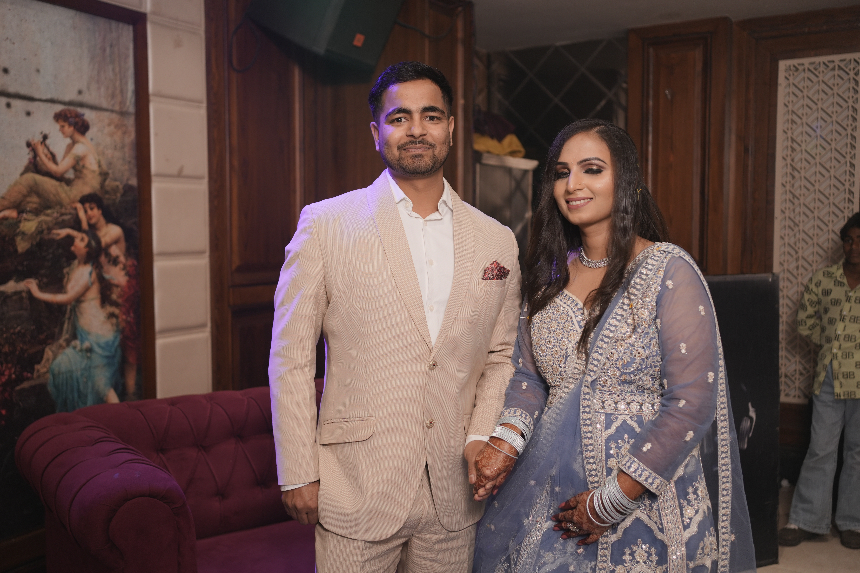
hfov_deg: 54.4
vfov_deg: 37.9
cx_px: 430
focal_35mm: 35
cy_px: 286
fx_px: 836
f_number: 2.8
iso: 400
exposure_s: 1/125
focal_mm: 35
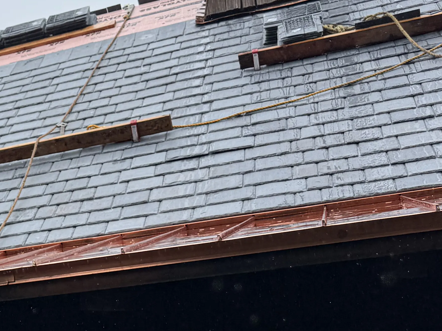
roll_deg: +0.1
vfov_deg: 19.0
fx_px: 983
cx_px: -175
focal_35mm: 77
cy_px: 255
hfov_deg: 22.0
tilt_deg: +15.6
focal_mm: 6.76
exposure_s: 1/3021
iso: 80
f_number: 1.78
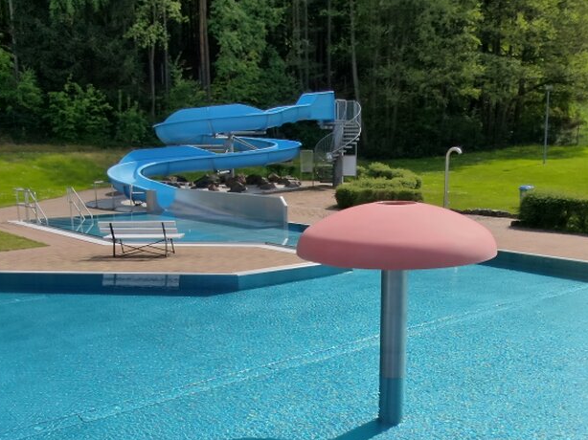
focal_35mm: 43
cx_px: 328
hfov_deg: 43.8
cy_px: 333
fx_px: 730
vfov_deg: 32.9
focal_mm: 4.39
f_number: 2.8
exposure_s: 1/1600
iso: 100
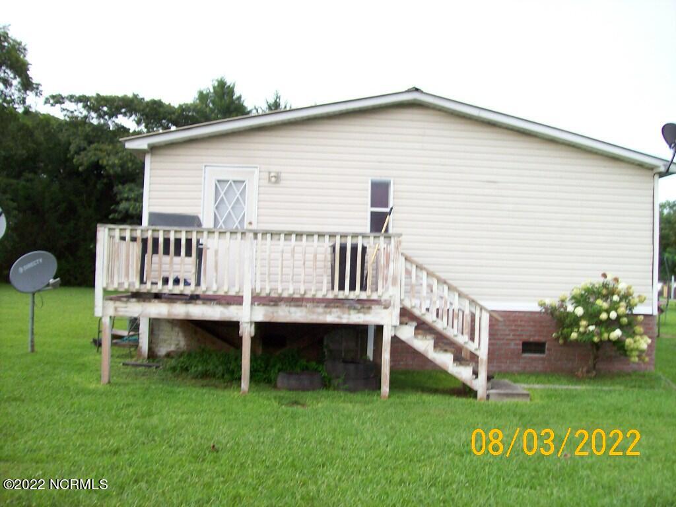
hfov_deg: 51.4
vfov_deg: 39.7
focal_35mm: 36
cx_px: 338
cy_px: 254
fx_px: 703
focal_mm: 6
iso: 80
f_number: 2.7
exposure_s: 1/133
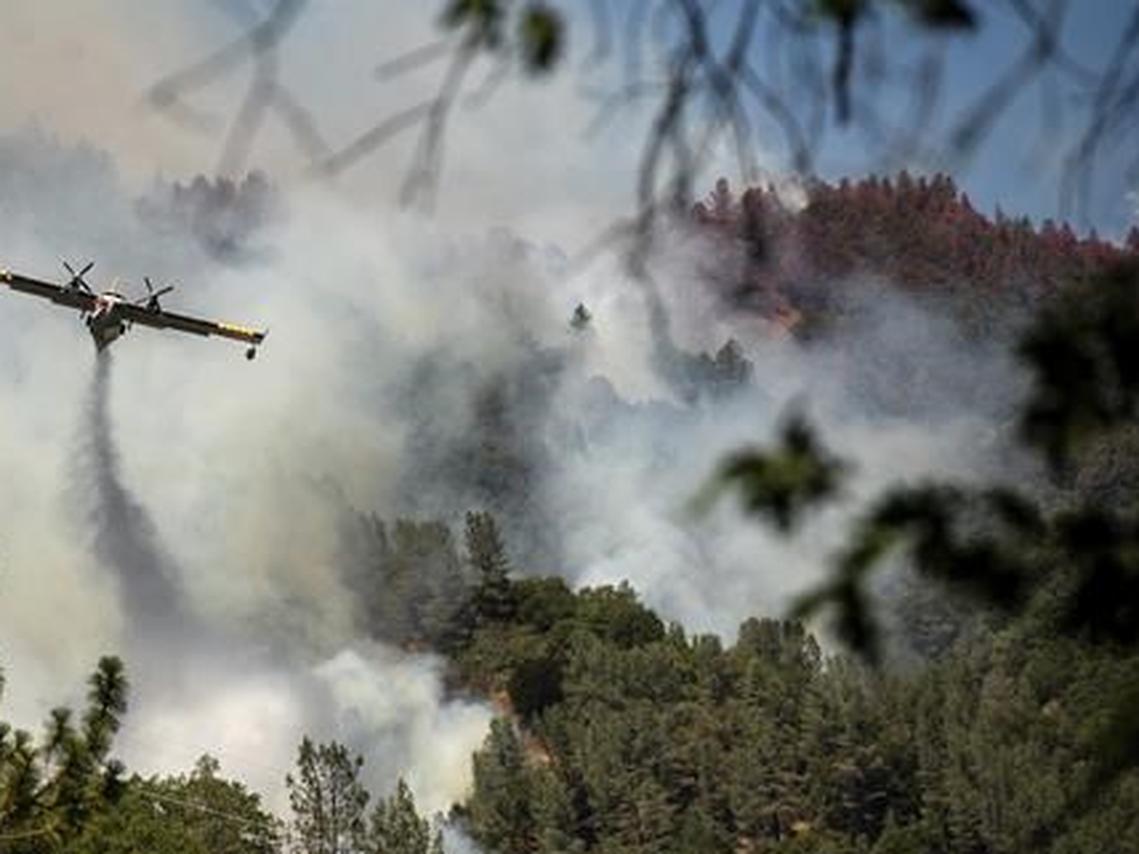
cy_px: 490
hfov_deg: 7.8
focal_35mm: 255
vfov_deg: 5.8
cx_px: 282
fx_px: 8390
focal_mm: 175
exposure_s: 1/8000
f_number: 4.8
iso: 400
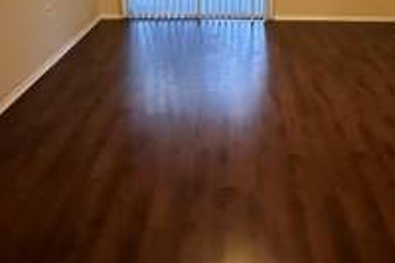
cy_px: -12
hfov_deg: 54.2
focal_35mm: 35
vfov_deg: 33.8
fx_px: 384
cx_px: 233
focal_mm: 2.22
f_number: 2.2
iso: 1250
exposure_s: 1/60
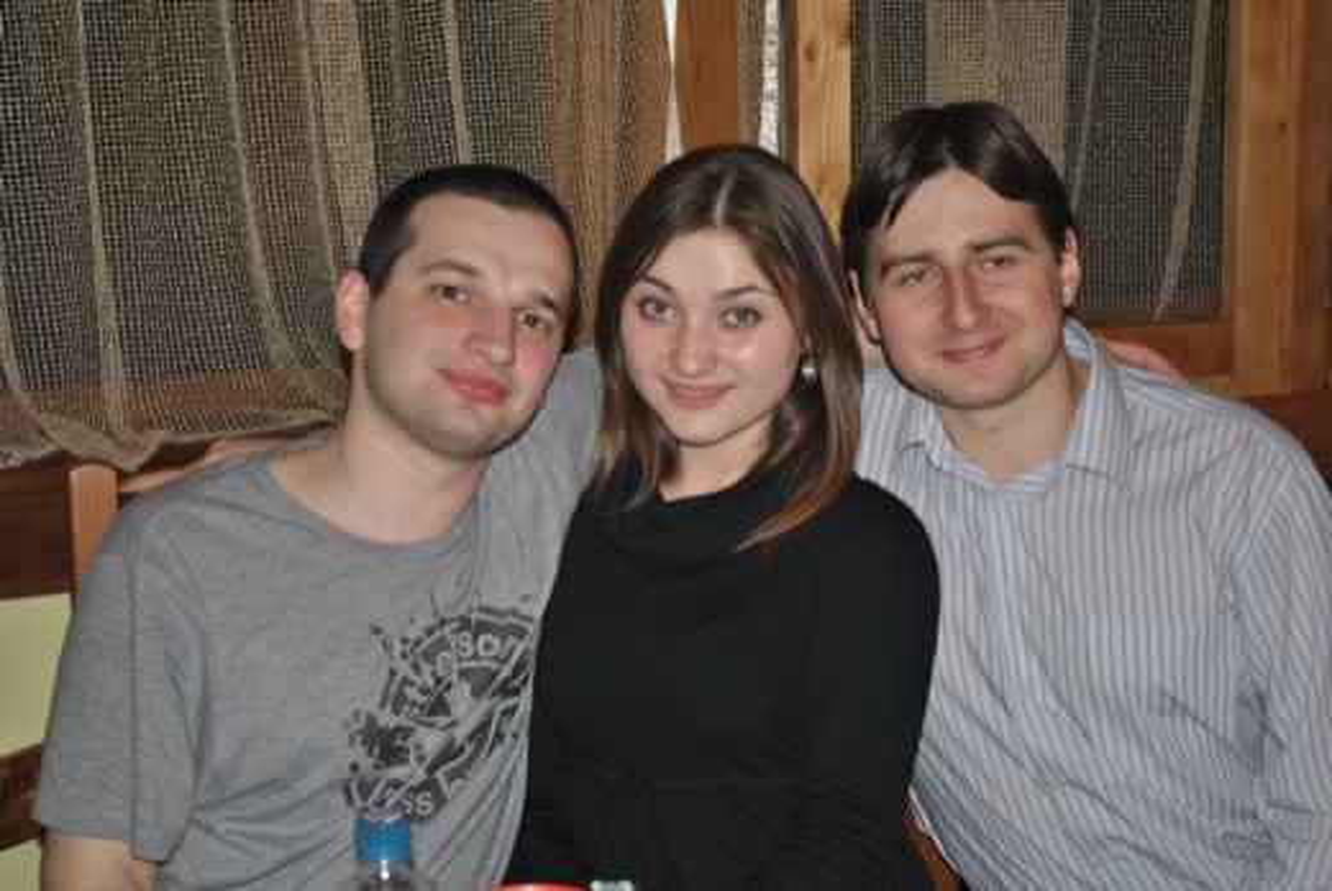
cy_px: 446
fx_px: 2667
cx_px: 666
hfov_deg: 28.0
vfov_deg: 19.0
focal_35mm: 72
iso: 200
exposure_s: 1/60
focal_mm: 48
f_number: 5.3
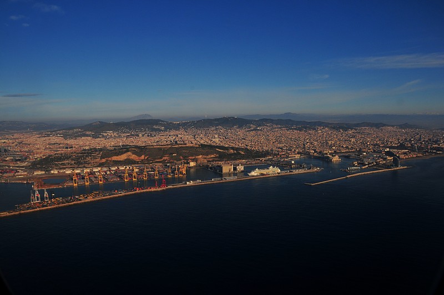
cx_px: 222
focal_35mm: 27
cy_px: 148
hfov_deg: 67.5
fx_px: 333
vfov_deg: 47.8
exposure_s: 1/500
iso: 200
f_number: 11
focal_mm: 18
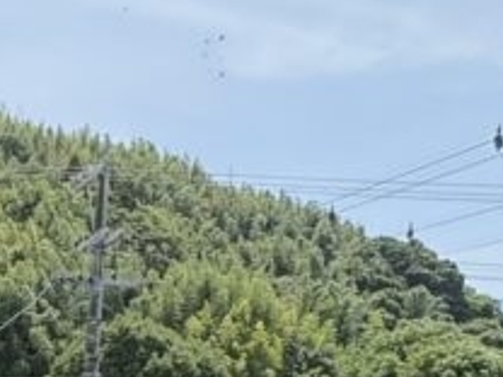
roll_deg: -1.0
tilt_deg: -4.3
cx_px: -121
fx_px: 1003
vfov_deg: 19.2
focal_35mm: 69
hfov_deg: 25.0
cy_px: 529
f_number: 2.2
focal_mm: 2.22
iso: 50
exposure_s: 1/1217
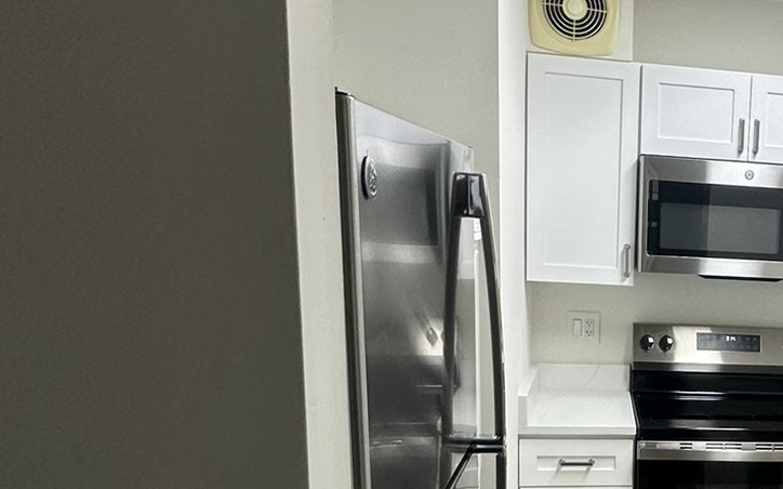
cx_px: 773
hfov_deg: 41.4
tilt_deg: -11.8
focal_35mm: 42
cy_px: 407
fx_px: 896
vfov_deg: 29.7
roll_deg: -4.6
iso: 160
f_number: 2.2
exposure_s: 1/120
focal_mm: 2.22
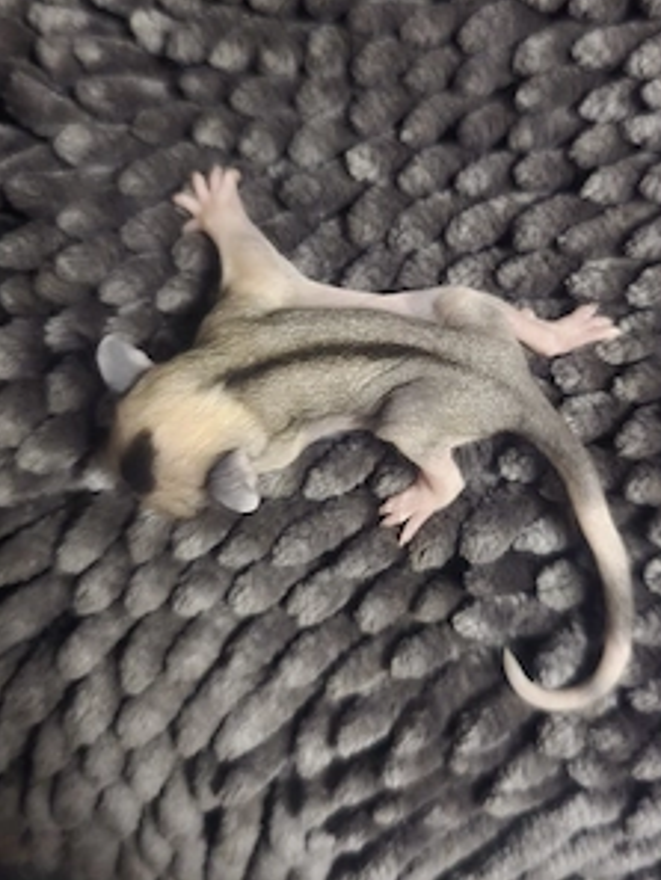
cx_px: 391
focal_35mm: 31
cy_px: 385
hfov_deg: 45.3
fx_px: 789
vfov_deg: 58.2
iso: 2500
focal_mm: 6.3
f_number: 1.7
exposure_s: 1/40
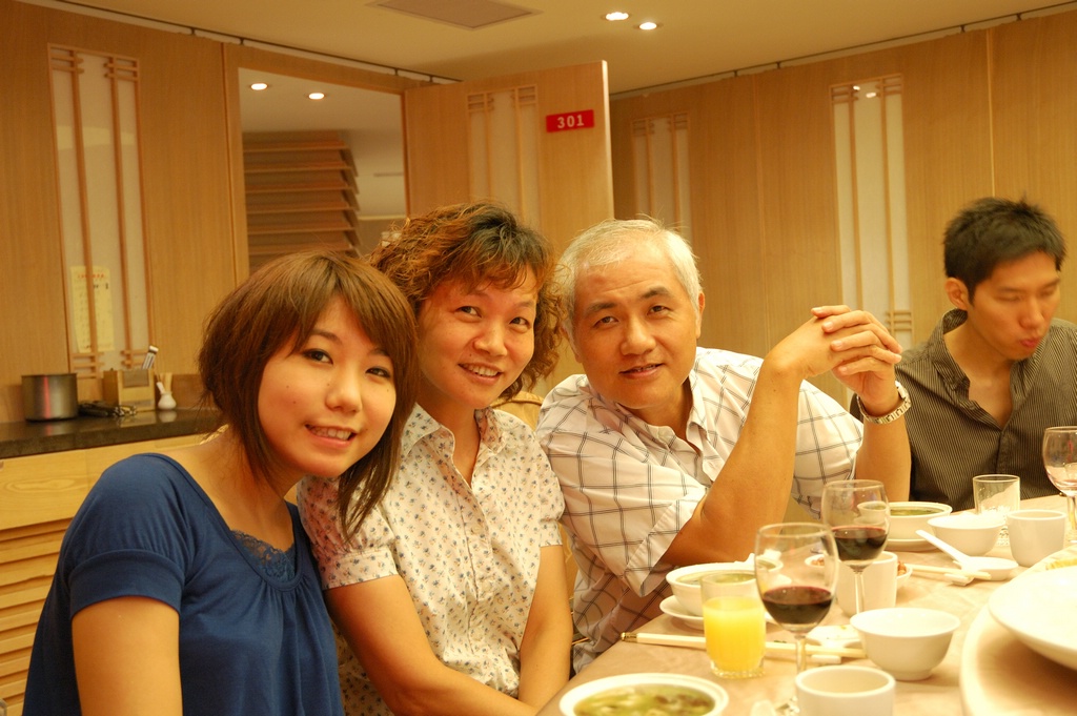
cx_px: 538
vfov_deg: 33.0
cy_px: 358
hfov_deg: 48.0
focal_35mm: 40
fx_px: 1211
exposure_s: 1/25
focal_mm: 27
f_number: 3.8
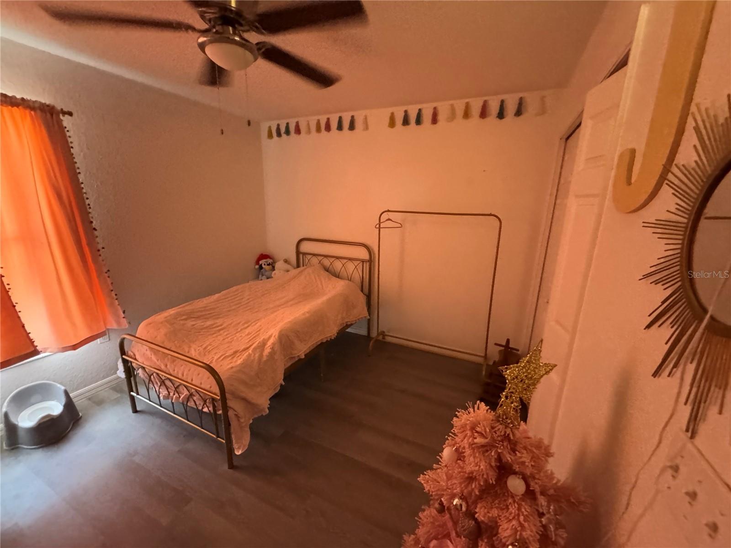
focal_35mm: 14
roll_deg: -2.3
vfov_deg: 85.7
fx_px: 296
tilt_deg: -16.4
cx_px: 366
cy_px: 274
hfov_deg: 102.1
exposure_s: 1/60
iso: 1250
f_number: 2.2
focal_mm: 2.22
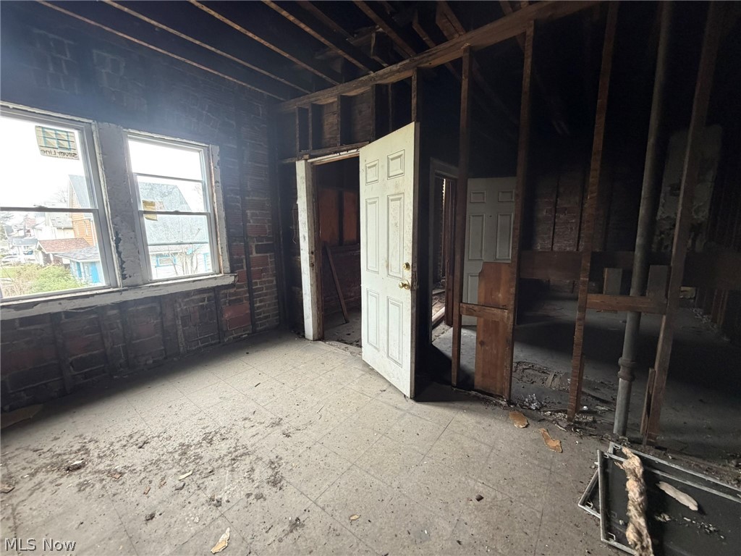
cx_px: 370
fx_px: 300
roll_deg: +0.3
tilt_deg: -9.3
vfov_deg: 85.7
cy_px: 278
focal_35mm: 14
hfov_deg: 102.1
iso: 320
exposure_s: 1/104
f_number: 2.2
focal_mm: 2.22
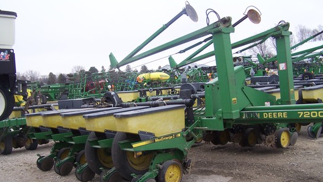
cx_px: 160
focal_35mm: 42
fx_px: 360
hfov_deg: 48.3
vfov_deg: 28.3
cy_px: 105
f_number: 2.8
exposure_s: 1/60
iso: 80
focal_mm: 6.3
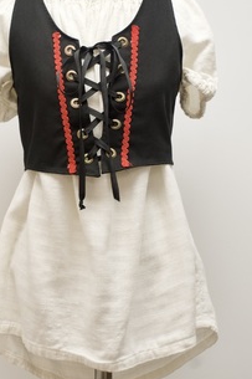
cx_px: 82
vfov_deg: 20.5
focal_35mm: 100
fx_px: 1048
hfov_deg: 13.7
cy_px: 171
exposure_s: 1/100
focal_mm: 45
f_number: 7.1
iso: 1600
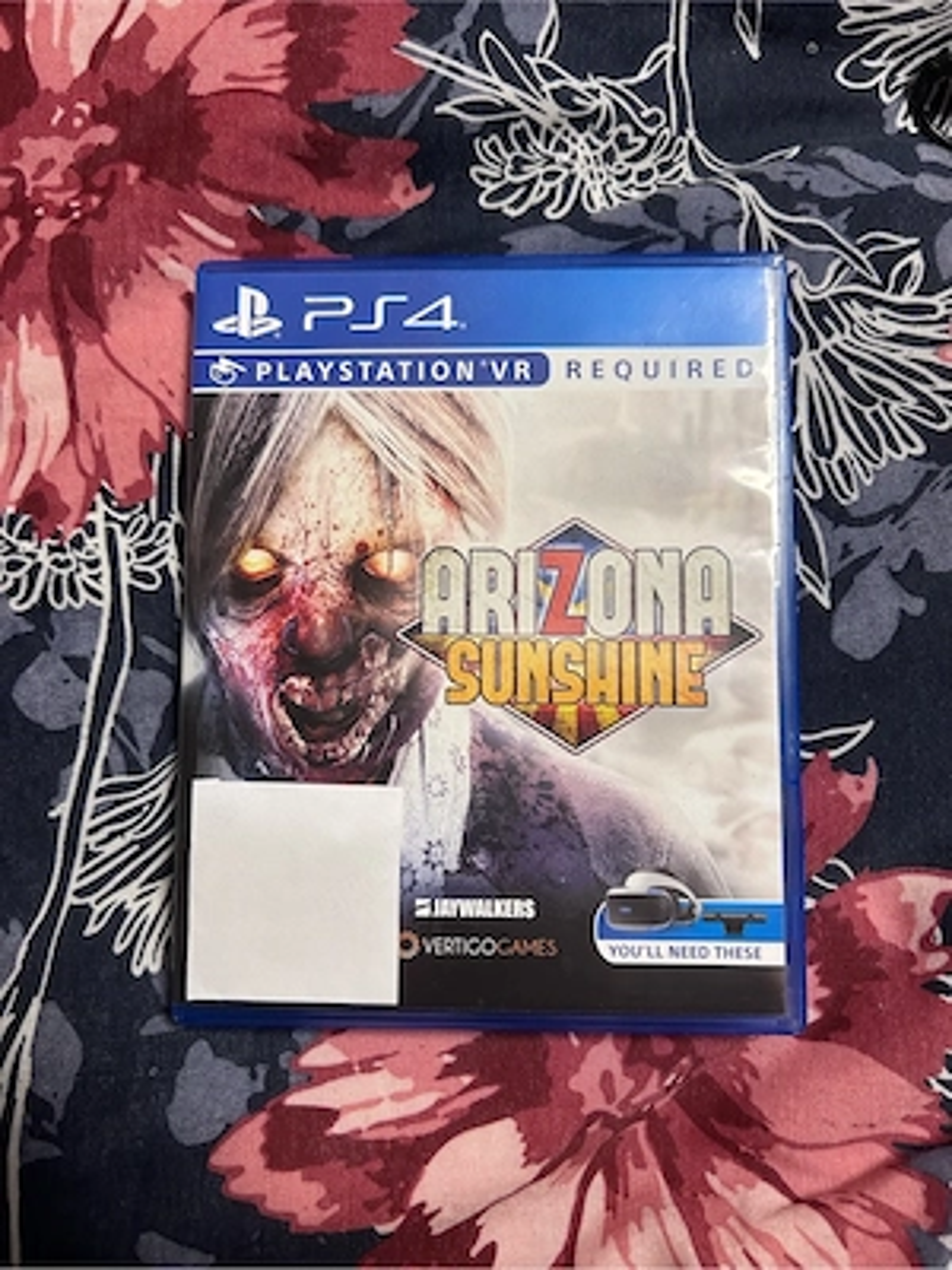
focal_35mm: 26
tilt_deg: -74.3
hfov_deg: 53.1
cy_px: 635
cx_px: 476
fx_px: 953
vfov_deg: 67.3
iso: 160
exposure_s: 1/50
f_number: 1.5
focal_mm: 5.7
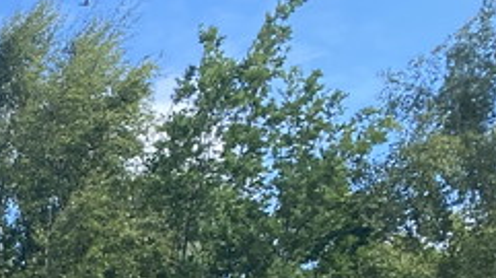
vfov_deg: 9.4
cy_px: 692
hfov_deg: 16.3
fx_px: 1485
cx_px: -368
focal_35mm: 113
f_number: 1.8
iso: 32
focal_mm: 4.25
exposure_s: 1/927
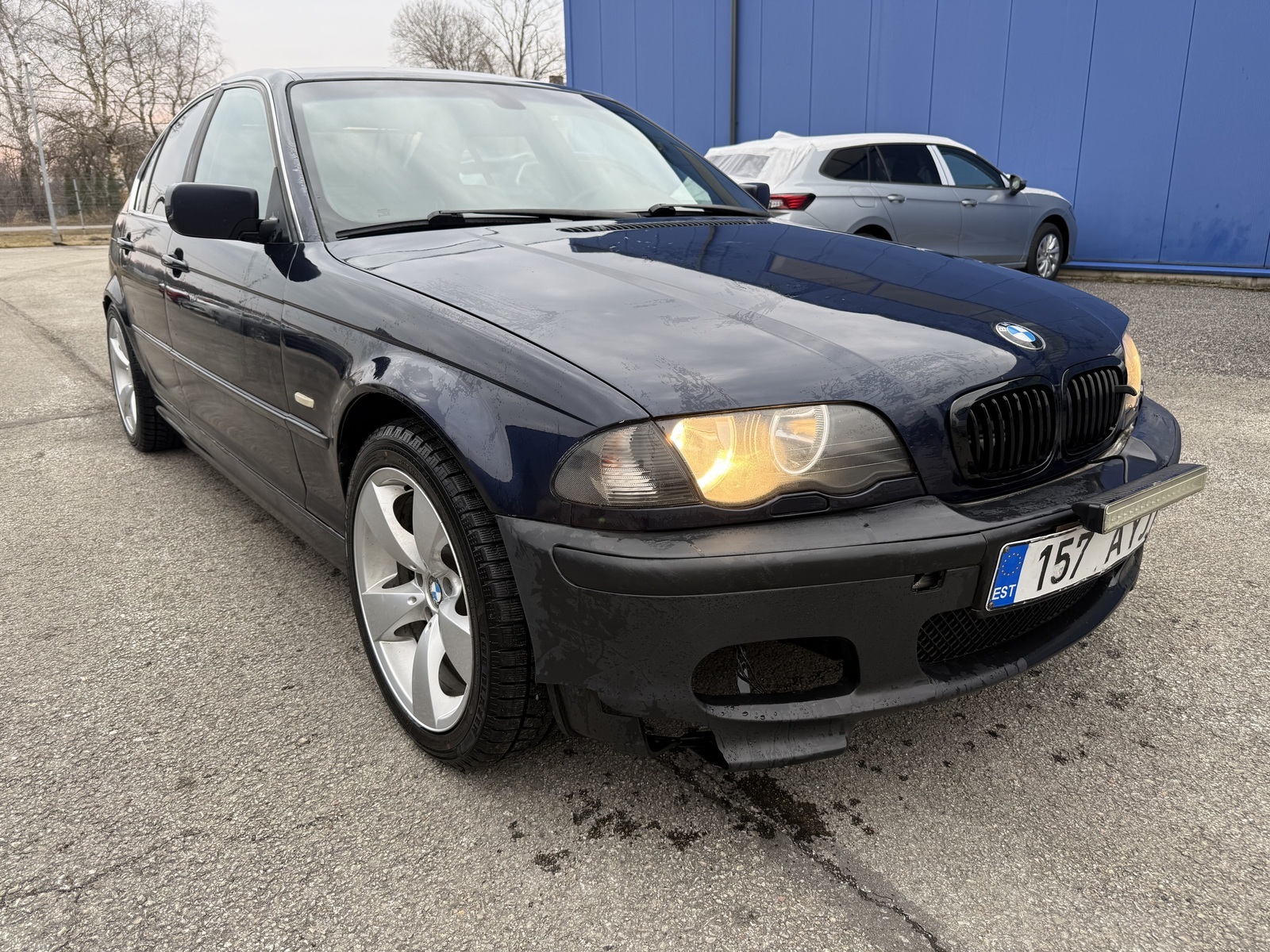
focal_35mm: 24
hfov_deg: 71.6
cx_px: 635
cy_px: 476
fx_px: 881
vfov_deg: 56.8
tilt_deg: -17.5
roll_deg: +0.5
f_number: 1.78
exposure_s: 1/124
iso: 64
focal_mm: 6.76
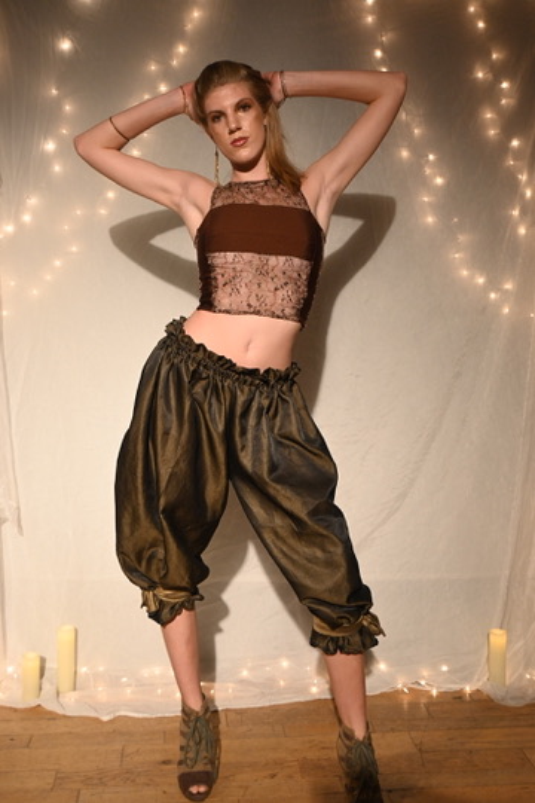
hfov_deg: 33.6
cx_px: 268
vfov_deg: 48.7
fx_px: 886
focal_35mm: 40
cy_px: 402
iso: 1000
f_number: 4.5
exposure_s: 1/125
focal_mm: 26.5
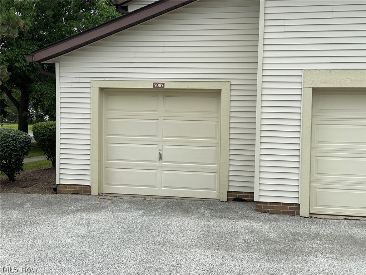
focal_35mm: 52
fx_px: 550
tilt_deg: -3.6
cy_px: 138
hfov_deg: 36.8
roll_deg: -0.8
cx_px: 183
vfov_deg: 28.0
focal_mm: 6
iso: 25
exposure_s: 1/104
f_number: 2
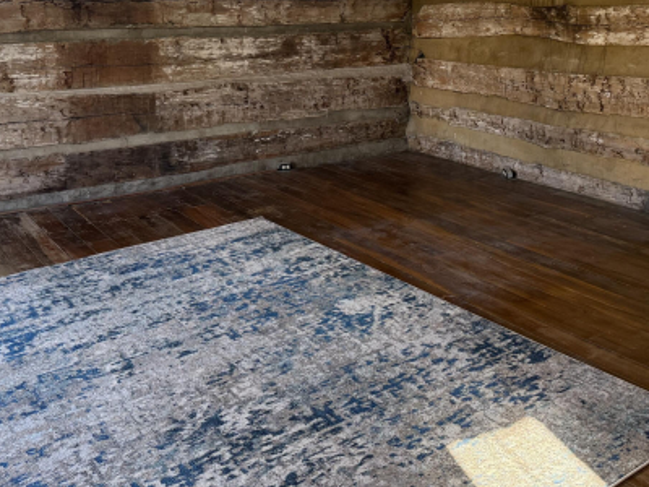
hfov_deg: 46.8
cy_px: 128
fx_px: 750
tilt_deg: -11.0
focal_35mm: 40
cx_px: 309
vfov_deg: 35.3
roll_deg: +1.3
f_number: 1.78
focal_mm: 6.76
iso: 200
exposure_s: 1/162
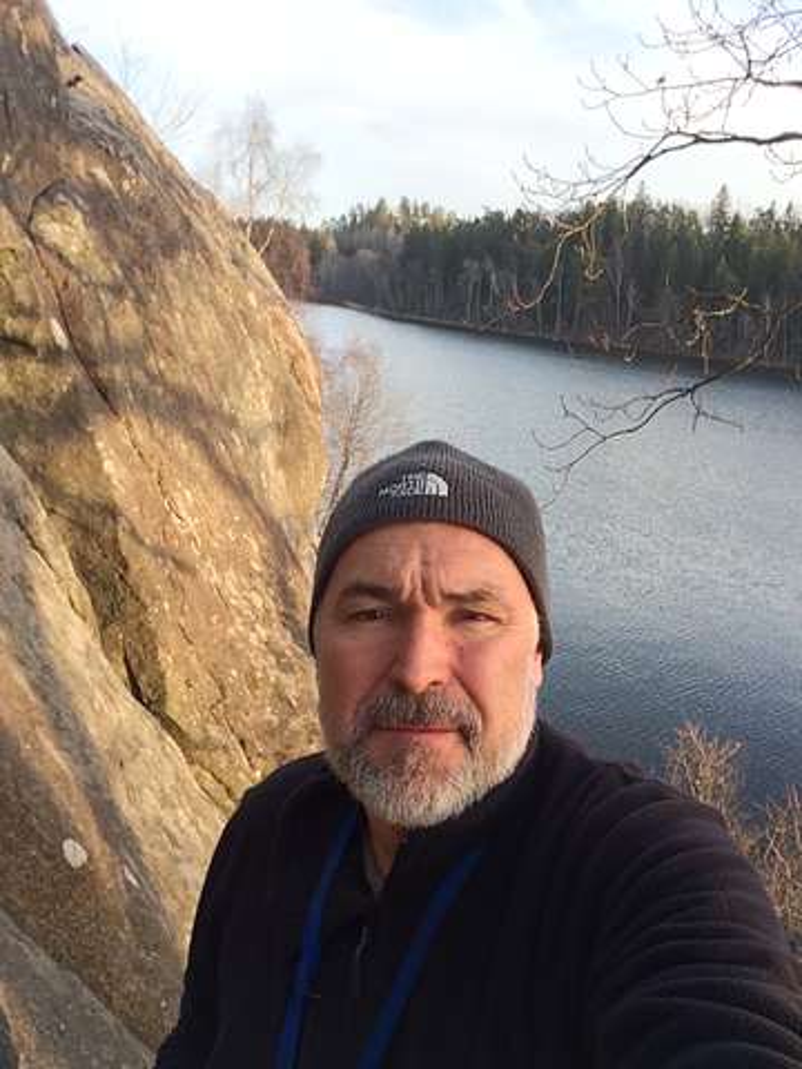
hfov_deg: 45.4
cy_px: 534
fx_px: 958
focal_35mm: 31
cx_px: 401
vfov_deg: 58.4
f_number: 2.4
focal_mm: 2.15
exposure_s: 1/100
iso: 50
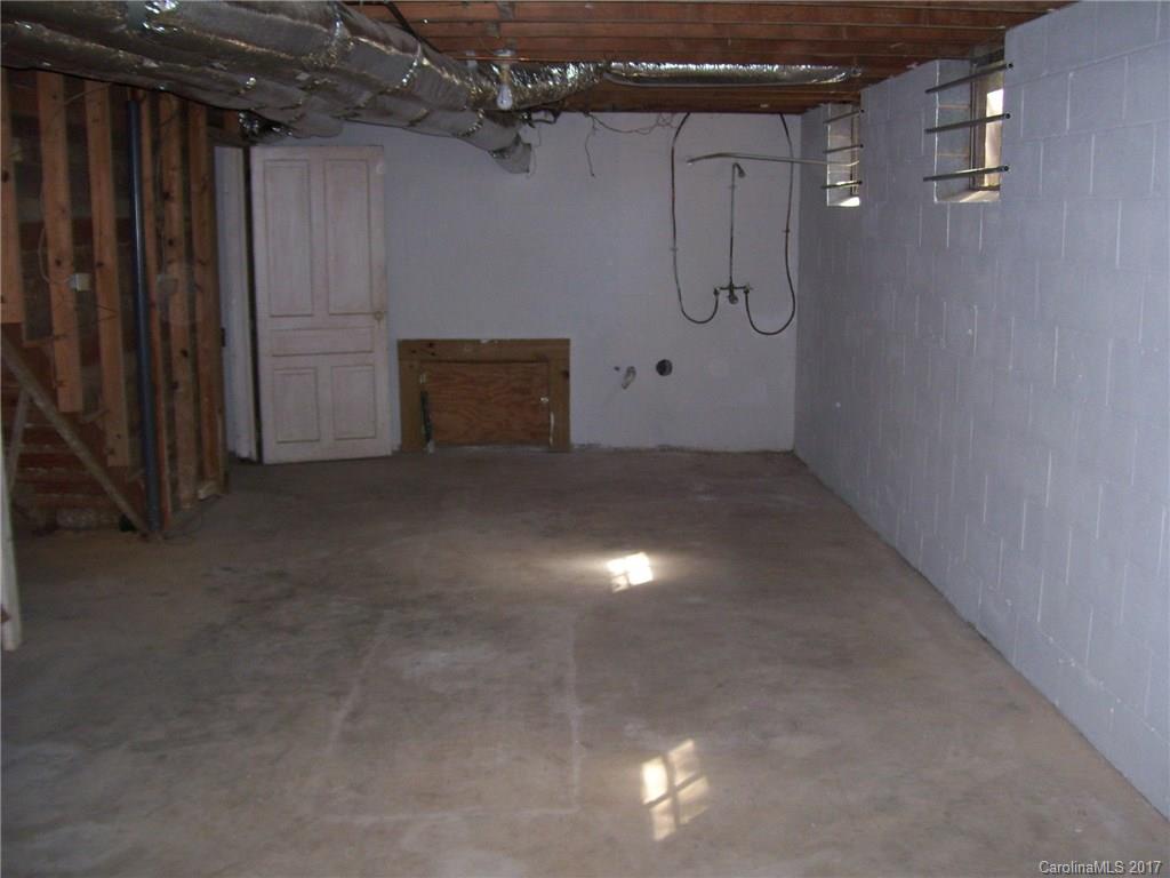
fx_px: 1217
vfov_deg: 39.7
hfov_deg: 51.4
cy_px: 439
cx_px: 585
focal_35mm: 36
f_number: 2.7
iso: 200
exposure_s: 1/60
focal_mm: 6
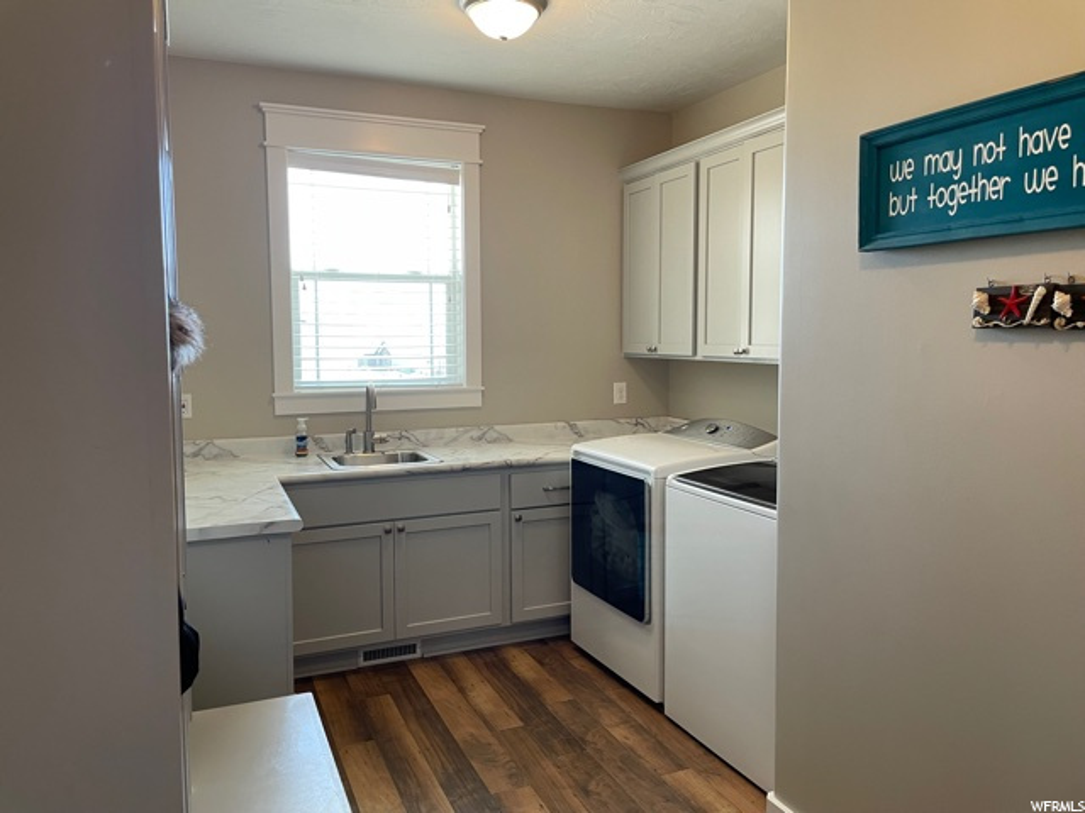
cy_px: 406
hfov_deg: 67.3
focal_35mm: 26
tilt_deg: -4.8
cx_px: 542
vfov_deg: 53.1
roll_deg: +0.1
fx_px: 815
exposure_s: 1/92
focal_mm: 4.2
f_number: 1.6
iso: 125
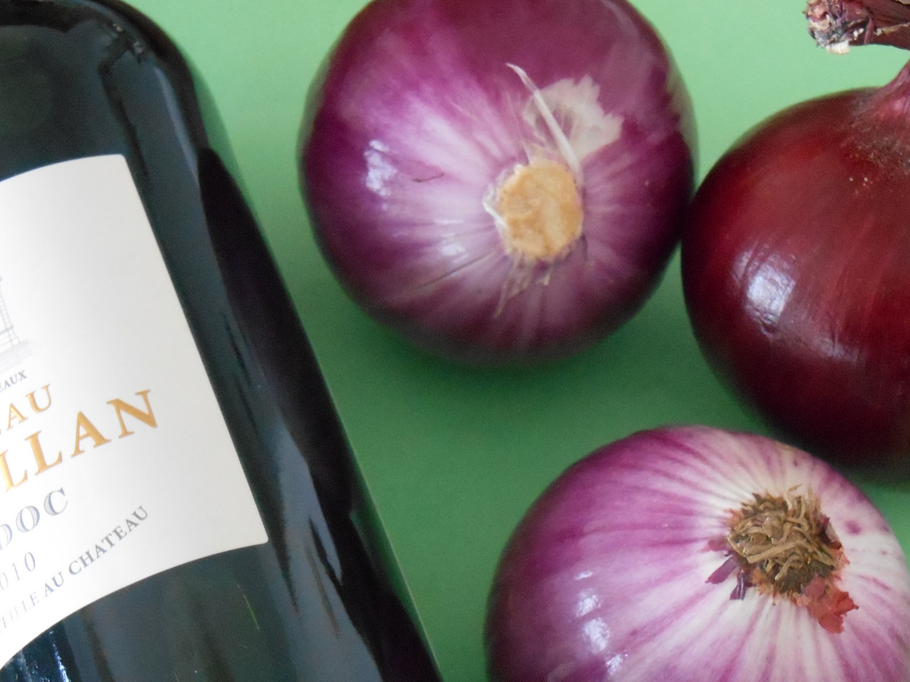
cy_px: 446
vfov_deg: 16.7
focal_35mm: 88
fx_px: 2313
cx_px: 522
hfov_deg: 22.2
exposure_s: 1/30
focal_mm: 10.9
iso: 800
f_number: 4.4
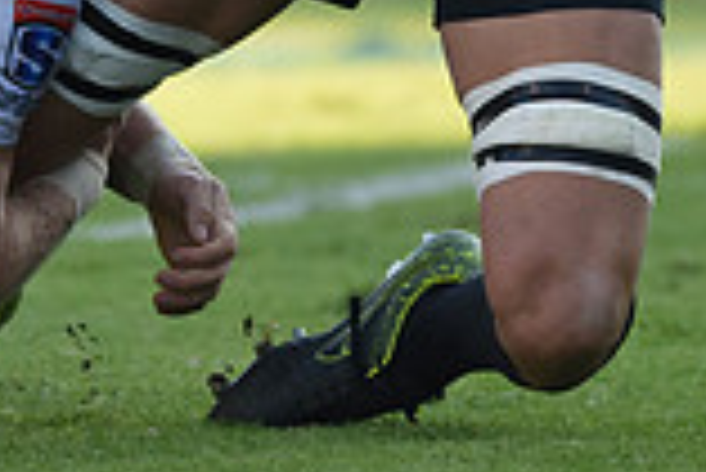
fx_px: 30503
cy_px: -321
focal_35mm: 1554
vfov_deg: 0.9
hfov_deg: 1.3
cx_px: -238
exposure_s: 1/1000
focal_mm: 420
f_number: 4
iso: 640
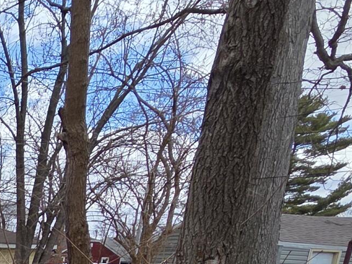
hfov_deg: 22.0
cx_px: -259
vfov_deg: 19.5
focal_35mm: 60
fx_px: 610
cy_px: 448
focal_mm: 2.2
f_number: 2.2
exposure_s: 1/1445
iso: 50
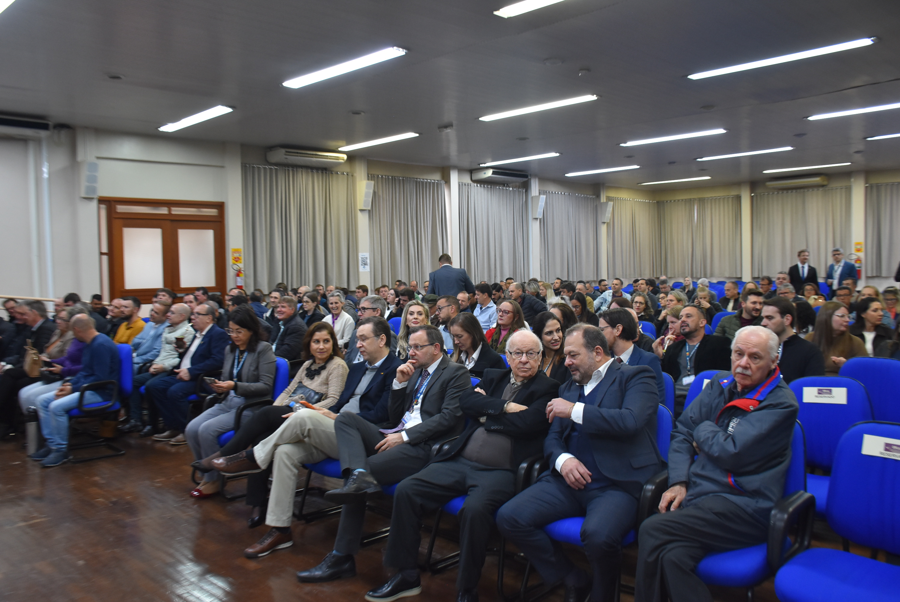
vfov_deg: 43.7
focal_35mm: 30
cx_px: 450
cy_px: 301
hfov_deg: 61.9
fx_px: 751
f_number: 4.5
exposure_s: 1/80
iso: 800
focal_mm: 20
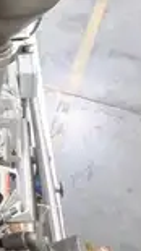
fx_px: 393
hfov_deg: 18.8
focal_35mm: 59
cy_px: -19
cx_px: -45
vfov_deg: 31.7
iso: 800
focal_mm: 3.7
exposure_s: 1/30
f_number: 3.5
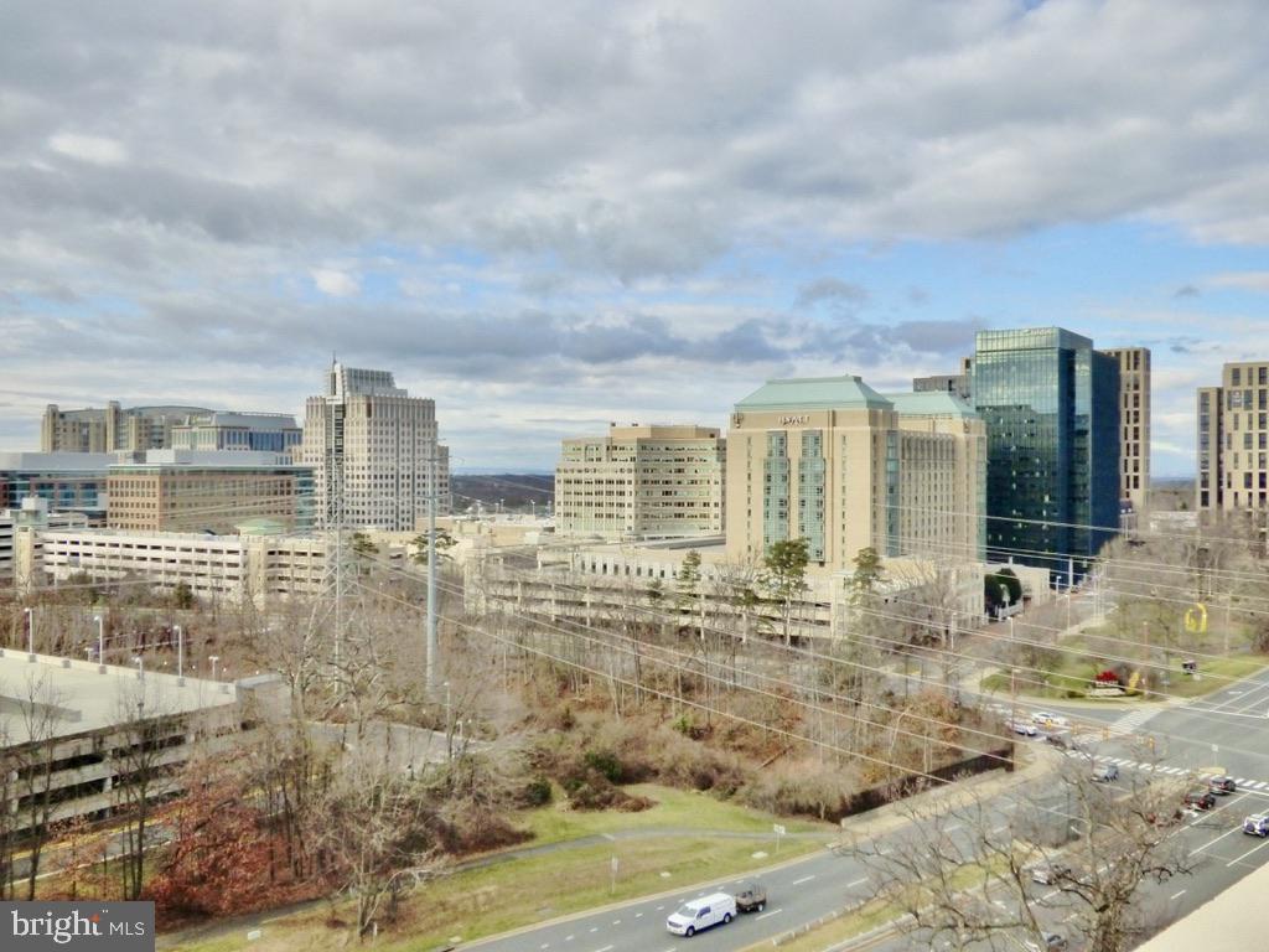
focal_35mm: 32
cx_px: 634
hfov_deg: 56.8
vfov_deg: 44.2
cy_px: 476
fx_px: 1173
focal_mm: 5.78
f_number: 3.4
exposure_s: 1/2000
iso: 400
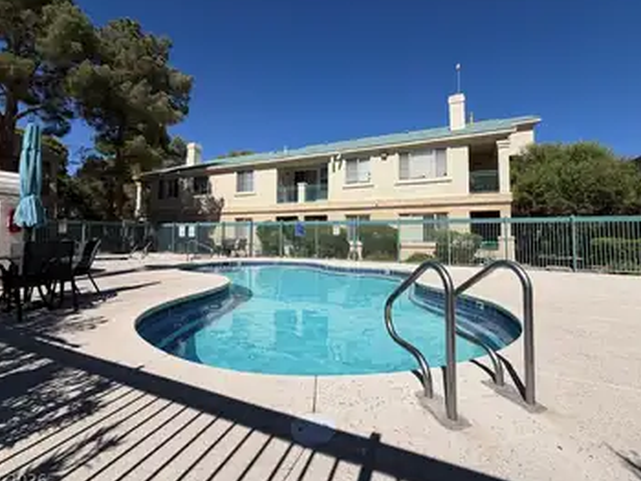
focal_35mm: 16
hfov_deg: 94.4
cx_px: 335
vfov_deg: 78.0
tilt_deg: +3.4
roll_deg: +0.5
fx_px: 296
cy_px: 218
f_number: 2.2
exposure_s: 1/1613
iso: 20
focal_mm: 2.22
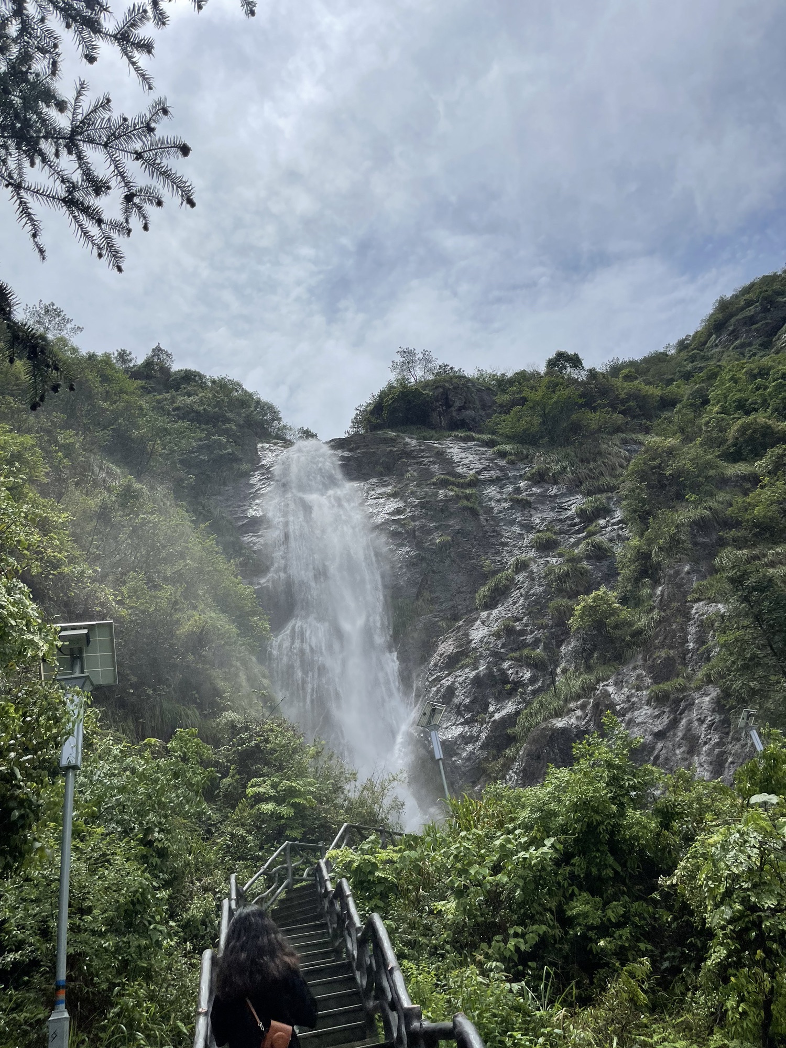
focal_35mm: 26
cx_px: 393
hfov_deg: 53.1
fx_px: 787
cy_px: 524
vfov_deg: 67.3
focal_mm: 5.1
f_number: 1.6
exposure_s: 1/12048
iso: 32
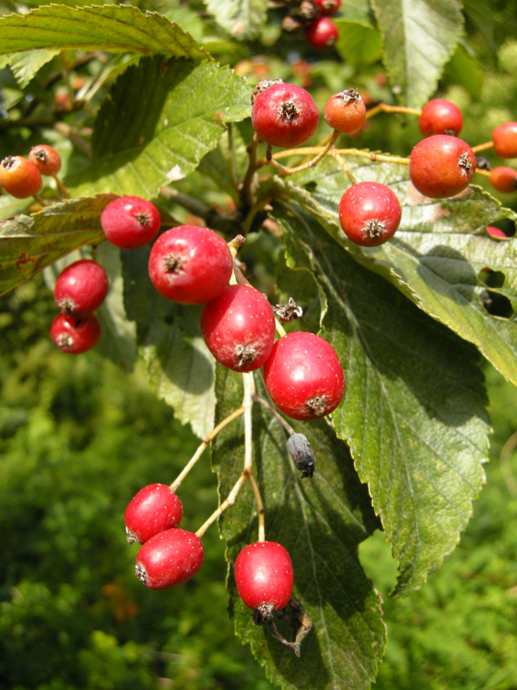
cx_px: 258
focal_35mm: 35
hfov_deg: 40.7
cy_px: 345
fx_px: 697
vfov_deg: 52.6
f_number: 3.8
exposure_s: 1/157
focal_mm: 7.5
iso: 64
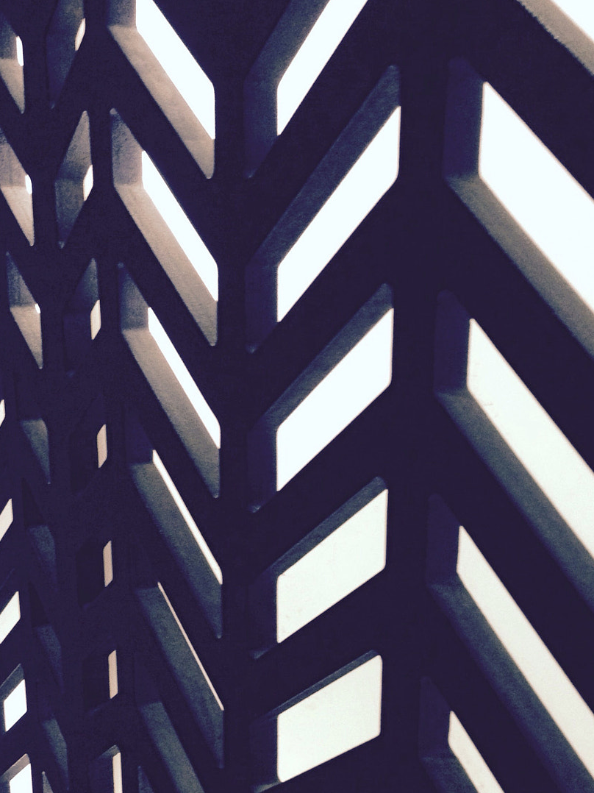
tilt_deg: -14.6
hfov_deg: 29.7
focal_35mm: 49
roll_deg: +0.9
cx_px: 301
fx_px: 1122
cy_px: 548
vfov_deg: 38.3
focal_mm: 4.12
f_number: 2.4
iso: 400
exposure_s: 1/15
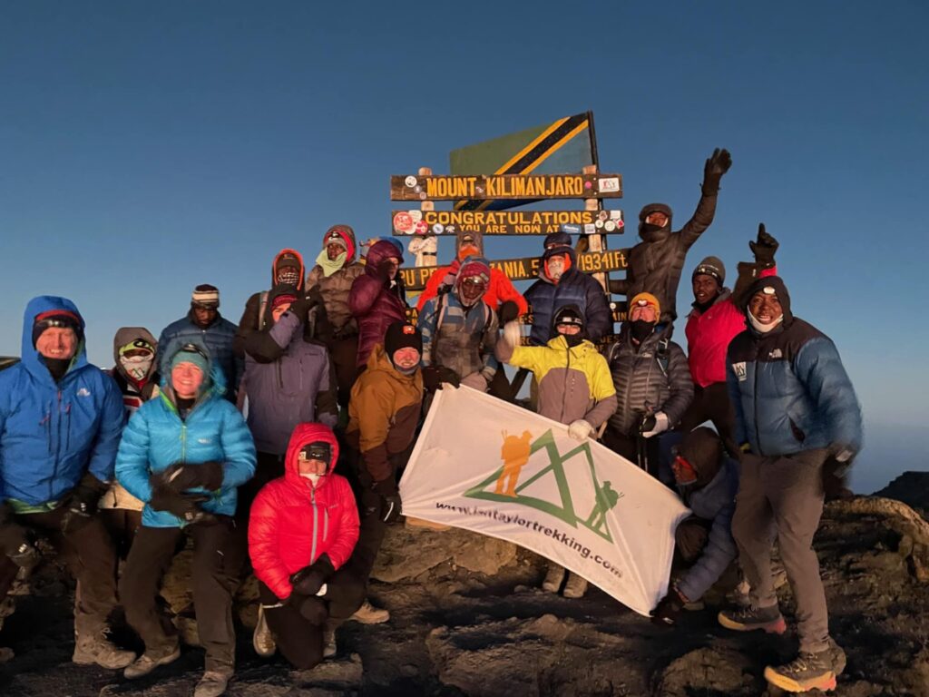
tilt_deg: +2.5
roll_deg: -1.2
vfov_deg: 53.1
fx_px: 698
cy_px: 348
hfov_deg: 67.3
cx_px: 464
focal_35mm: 26
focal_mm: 4.2
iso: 800
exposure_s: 1/30
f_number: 1.6
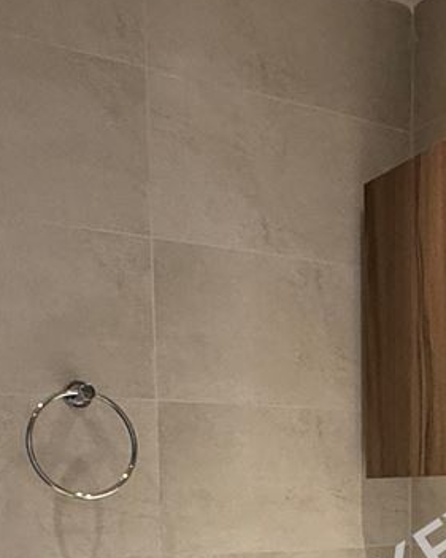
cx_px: 344
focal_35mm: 56
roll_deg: +0.0
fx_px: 924
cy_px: 607
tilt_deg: -7.3
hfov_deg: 26.7
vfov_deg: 30.2
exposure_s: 1/100
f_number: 2.2
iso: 250
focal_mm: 2.22
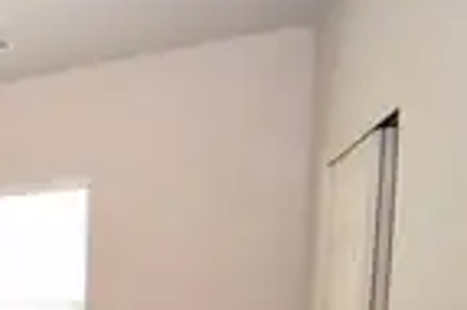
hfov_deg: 32.8
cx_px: -157
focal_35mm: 42
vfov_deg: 28.7
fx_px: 544
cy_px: 344
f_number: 5
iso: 400
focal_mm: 10
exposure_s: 1/20
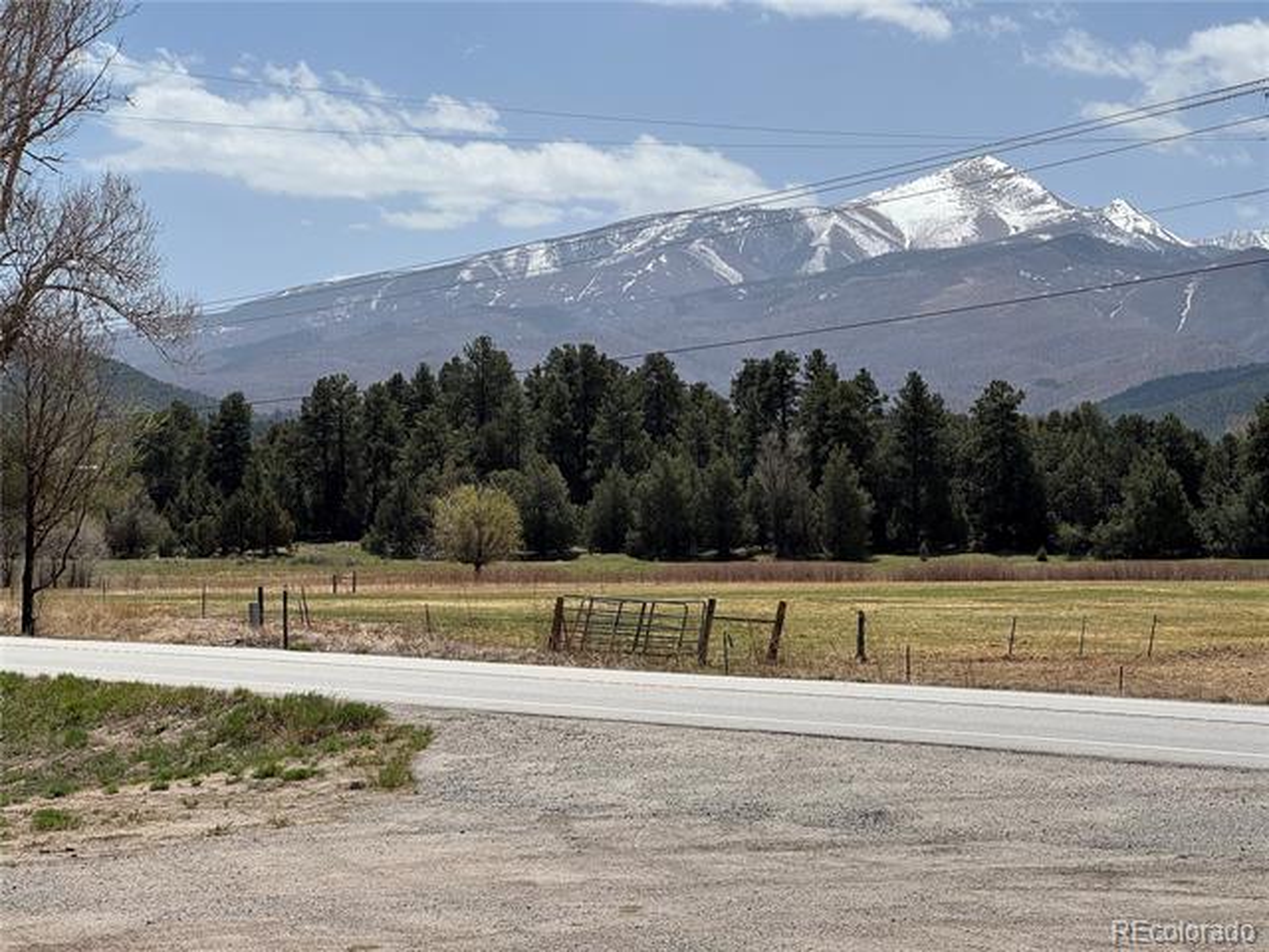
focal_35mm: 77
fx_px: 2823
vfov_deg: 19.1
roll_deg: -0.9
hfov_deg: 25.3
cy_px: 476
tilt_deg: +2.2
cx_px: 634
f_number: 2.8
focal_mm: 9
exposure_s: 1/1193
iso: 25
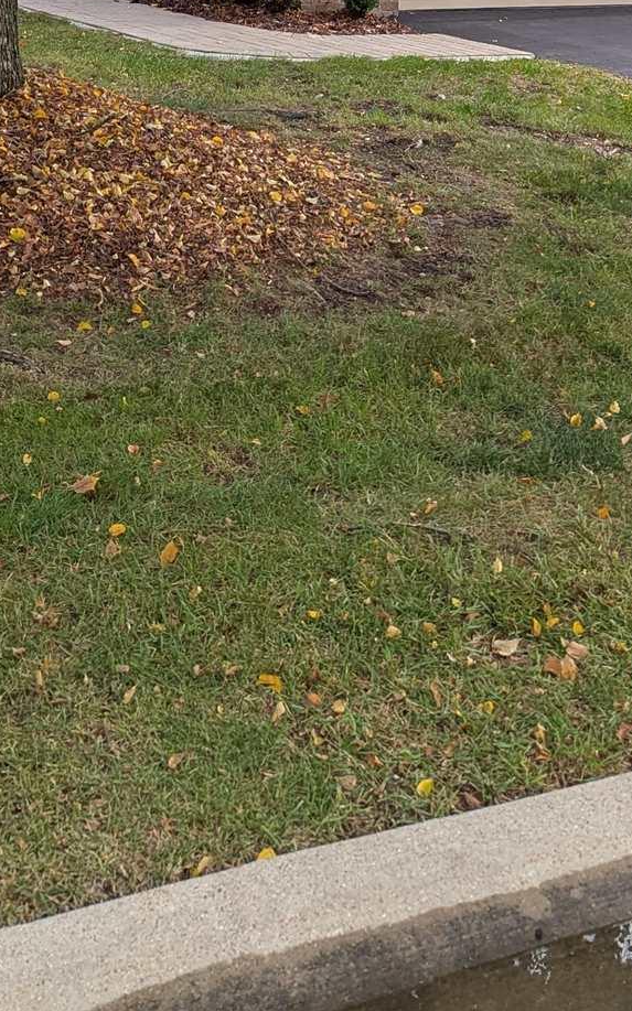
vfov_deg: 28.0
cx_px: 281
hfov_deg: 20.3
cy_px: -205
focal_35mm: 64
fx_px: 1764
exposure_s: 1/1121
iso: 39
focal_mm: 6.81
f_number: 1.85
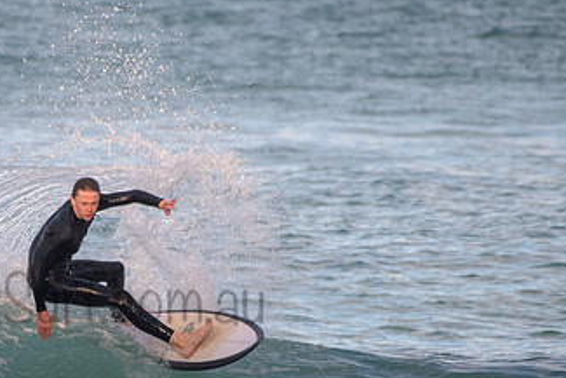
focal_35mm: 1093
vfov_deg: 1.3
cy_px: 274
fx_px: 17191
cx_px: 94
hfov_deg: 1.9
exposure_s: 1/2000
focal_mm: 500
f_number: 5.6
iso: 450
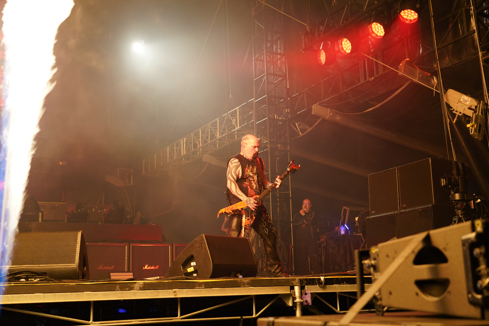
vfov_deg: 31.9
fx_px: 570
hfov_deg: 46.4
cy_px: 163
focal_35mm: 42
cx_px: 244
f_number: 4
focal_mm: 42
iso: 320
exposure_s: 1/50
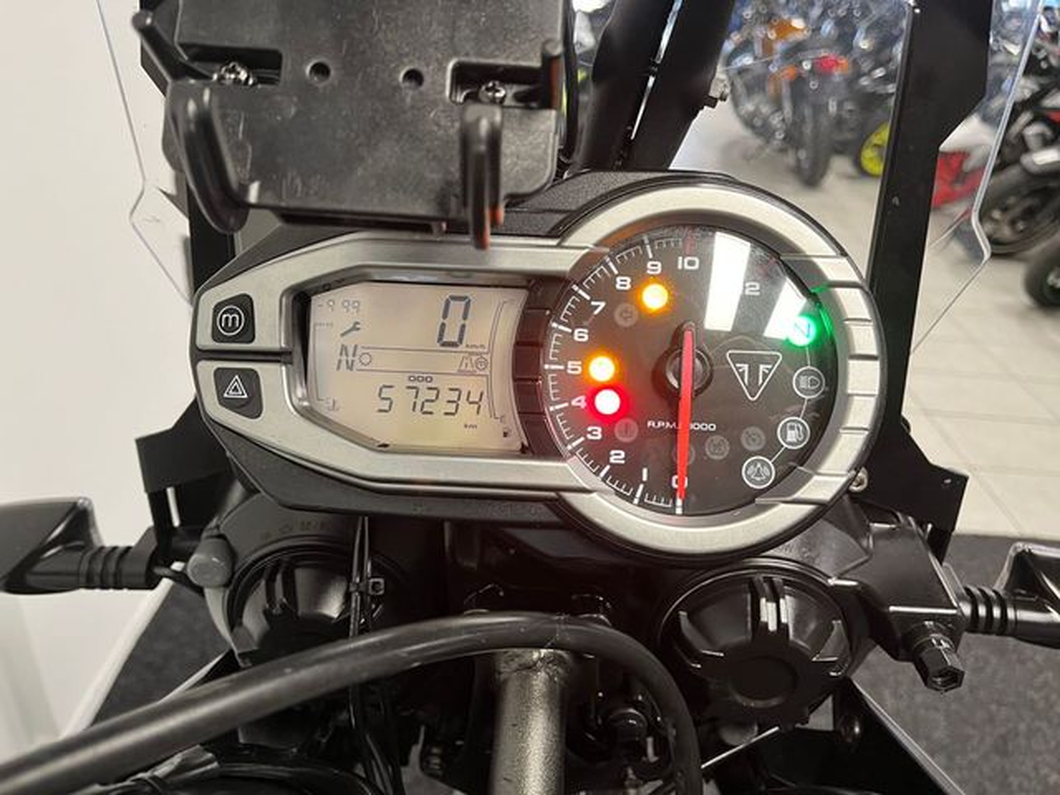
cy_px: 398
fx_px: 796
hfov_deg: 67.3
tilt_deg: -28.5
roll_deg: -5.3
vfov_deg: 53.1
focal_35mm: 26
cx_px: 530
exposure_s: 1/55
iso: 160
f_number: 1.6
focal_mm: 5.1
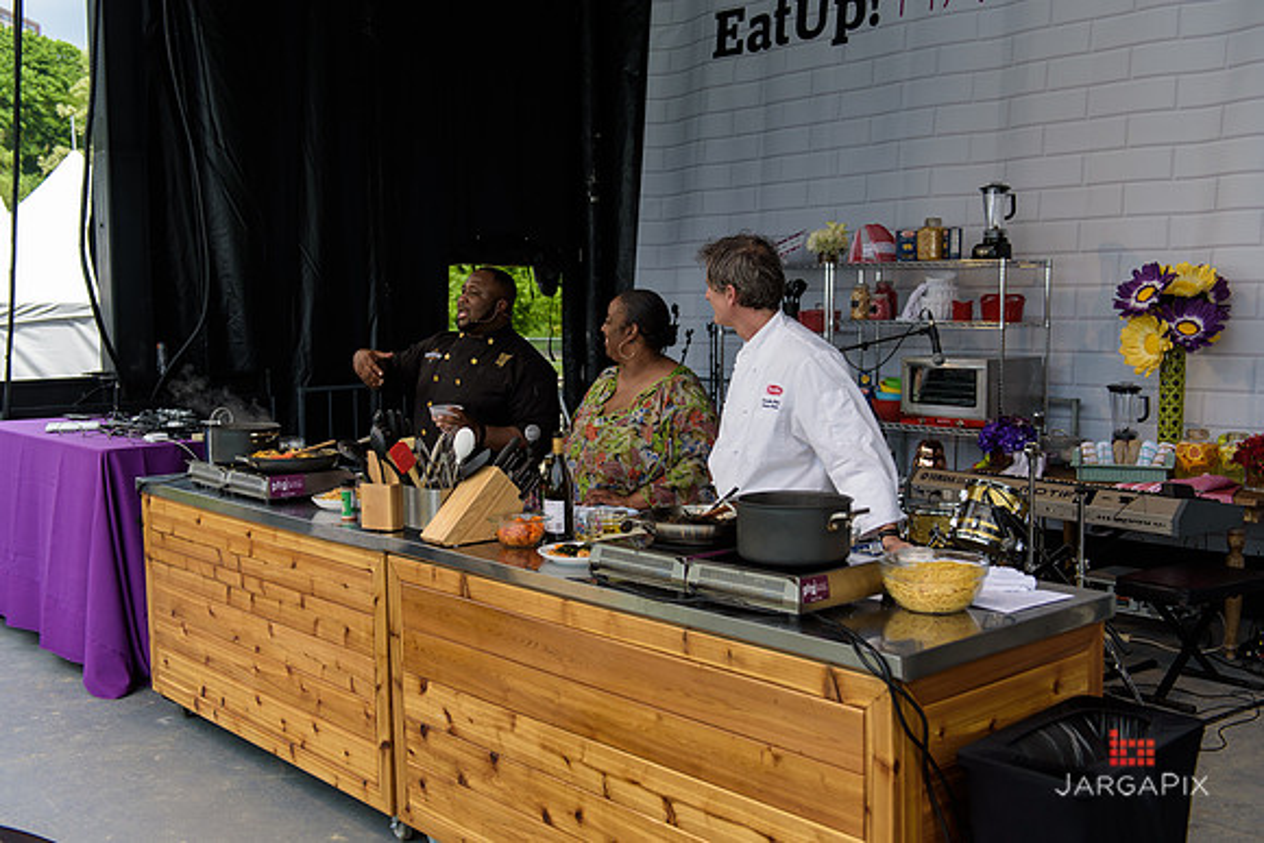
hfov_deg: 50.7
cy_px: 422
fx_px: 1334
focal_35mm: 38
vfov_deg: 35.1
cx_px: 632
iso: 200
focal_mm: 38
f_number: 3.2
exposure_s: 1/1250
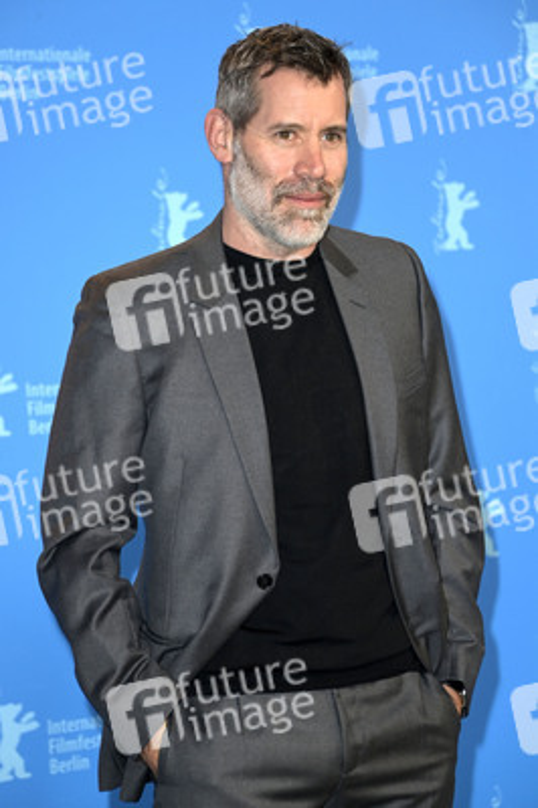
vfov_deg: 17.7
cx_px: 269
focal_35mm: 116
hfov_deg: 11.8
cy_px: 404
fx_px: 2605
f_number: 5.6
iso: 1000
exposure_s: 1/250
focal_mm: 116
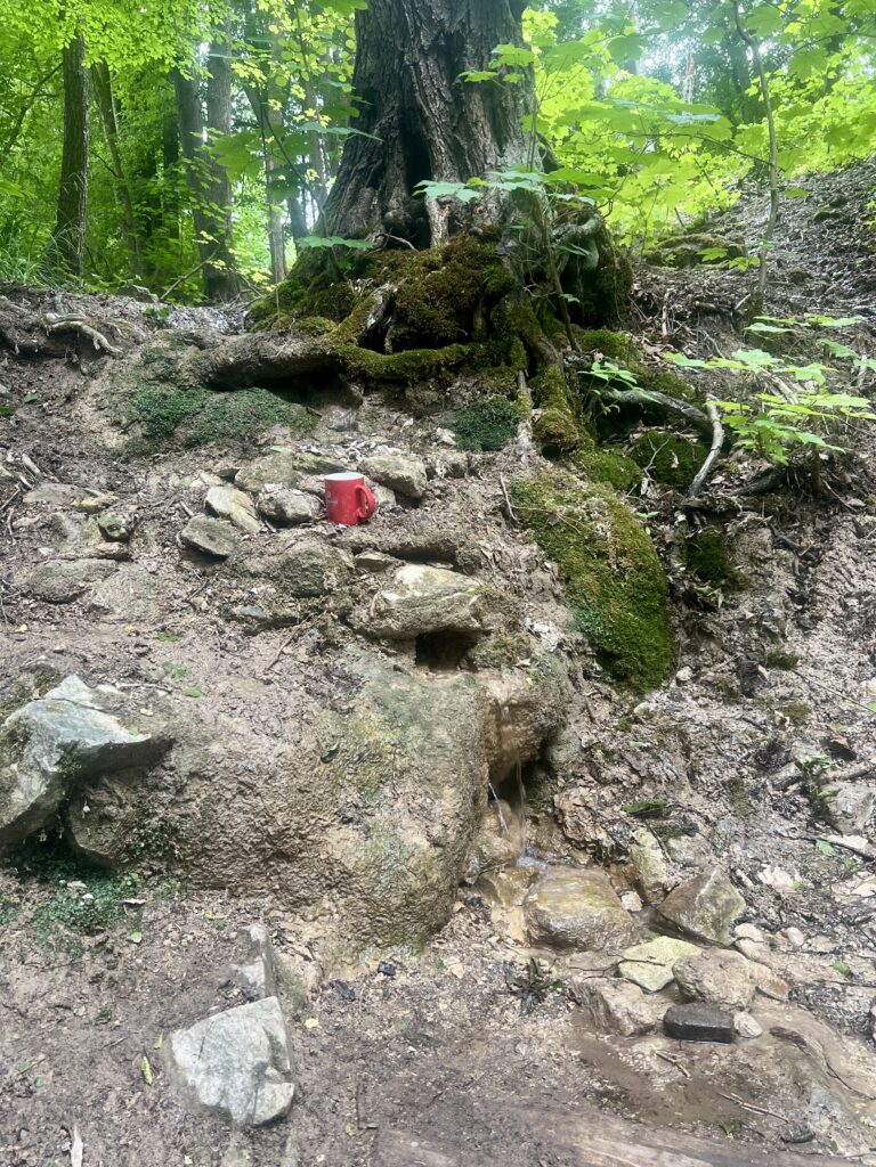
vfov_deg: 67.3
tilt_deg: -3.5
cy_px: 584
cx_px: 438
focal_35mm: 26
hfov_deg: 53.1
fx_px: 877
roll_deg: +2.0
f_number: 1.5
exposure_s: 1/116
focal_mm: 5.7
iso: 125
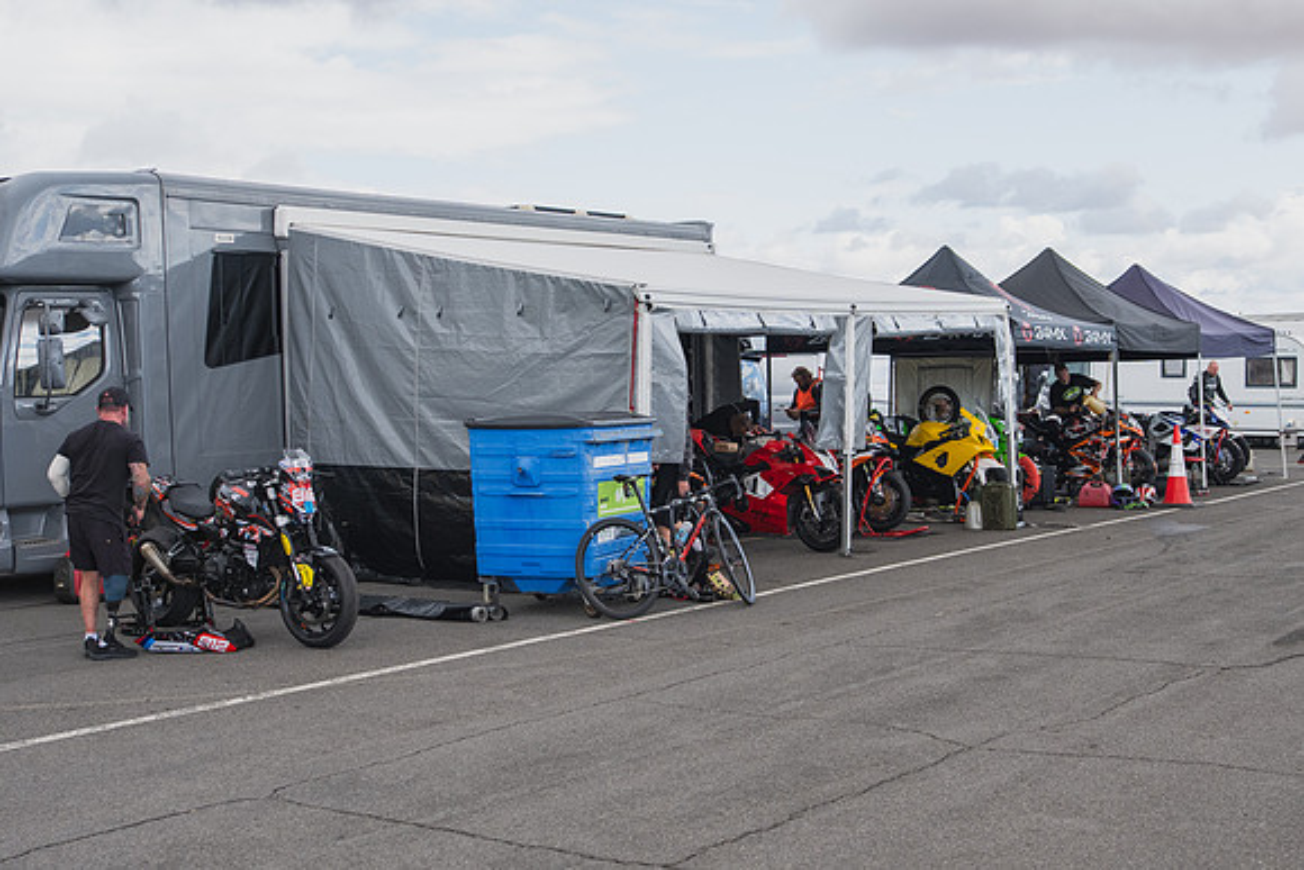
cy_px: 435
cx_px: 715
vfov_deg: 28.6
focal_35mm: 47
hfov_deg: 41.7
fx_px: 1709
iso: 320
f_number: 4
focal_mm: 29
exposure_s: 1/1000
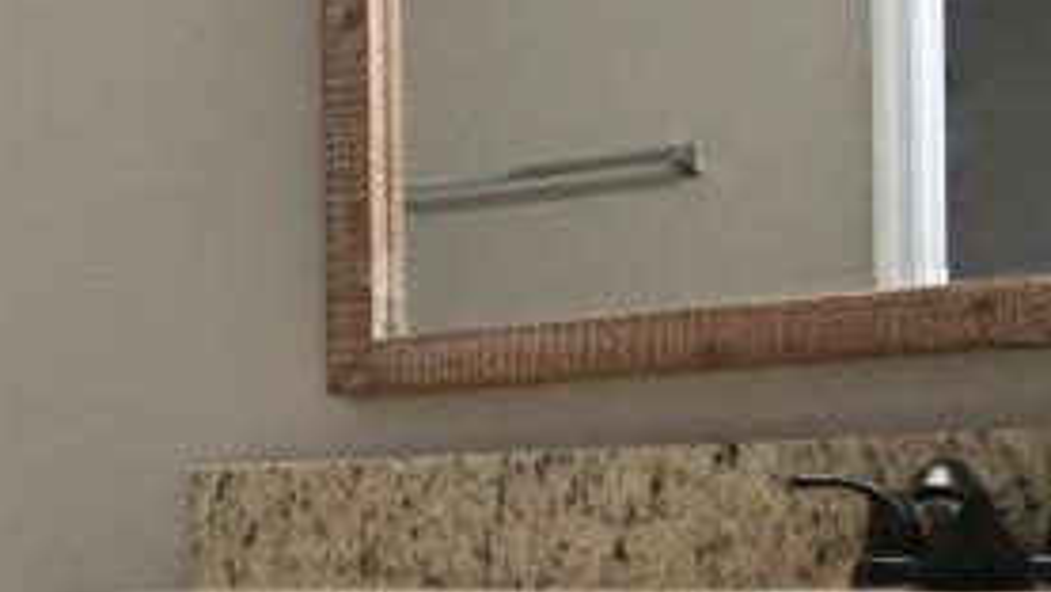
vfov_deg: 17.5
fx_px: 1896
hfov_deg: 27.5
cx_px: -190
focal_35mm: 68
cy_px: 535
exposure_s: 1/80
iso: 800
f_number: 4.5
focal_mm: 10
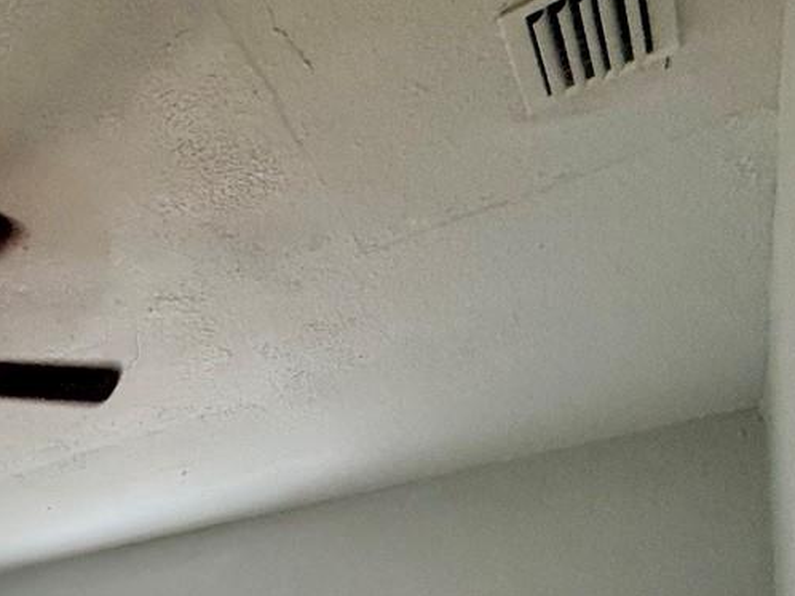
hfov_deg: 30.9
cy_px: 831
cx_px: -284
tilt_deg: +3.9
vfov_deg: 26.0
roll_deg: -0.1
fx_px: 1033
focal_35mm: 45
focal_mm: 2.22
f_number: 2.2
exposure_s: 1/120
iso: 160
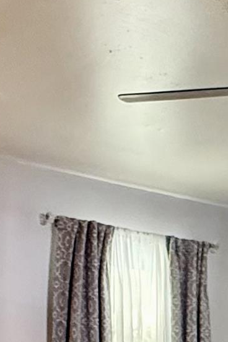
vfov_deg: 23.0
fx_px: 769
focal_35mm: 81
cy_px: 409
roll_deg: +0.0
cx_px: 338
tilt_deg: +0.3
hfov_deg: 15.6
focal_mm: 2.22
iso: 640
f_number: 2.2
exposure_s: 1/60
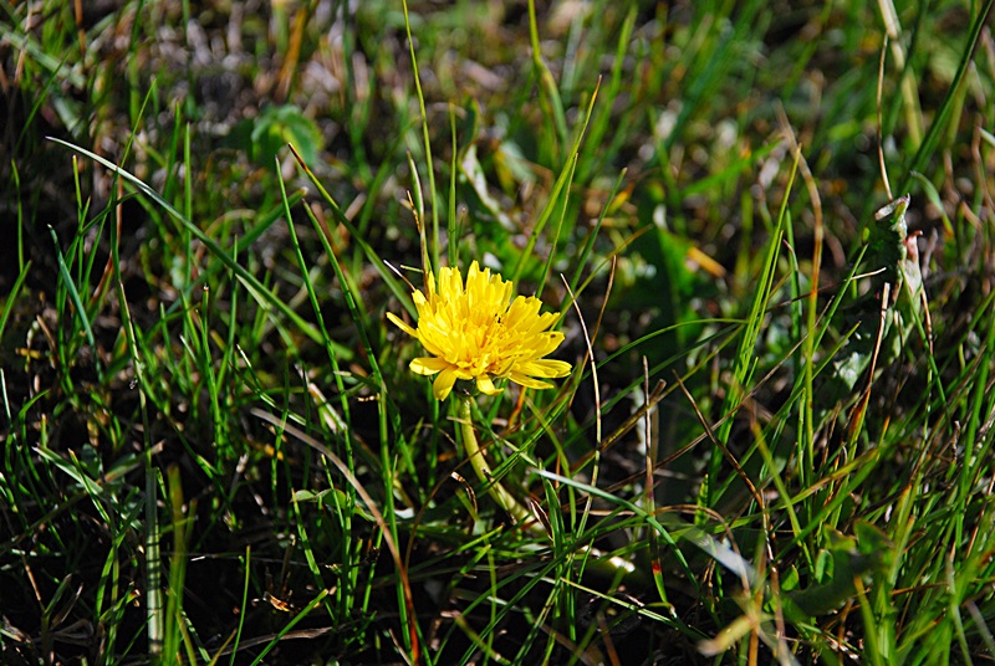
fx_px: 4152
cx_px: 498
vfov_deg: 9.2
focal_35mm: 150
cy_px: 333
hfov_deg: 13.7
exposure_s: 1/1250
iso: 400
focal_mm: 100
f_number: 5.6
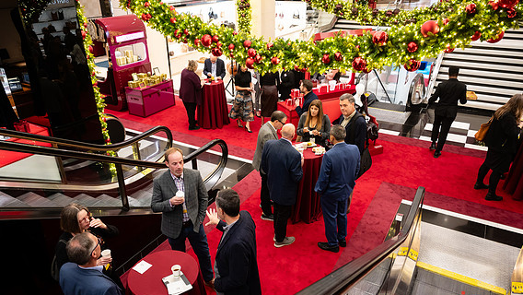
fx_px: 375
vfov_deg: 42.9
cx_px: 252
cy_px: 156
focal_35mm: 27
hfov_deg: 69.8
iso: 1000
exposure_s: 1/160
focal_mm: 24
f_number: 3.2
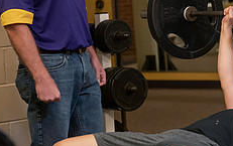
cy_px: 1
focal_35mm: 179
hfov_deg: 11.6
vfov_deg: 7.3
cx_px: 231
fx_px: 1138
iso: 1250
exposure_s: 1/200
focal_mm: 70
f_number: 2.8
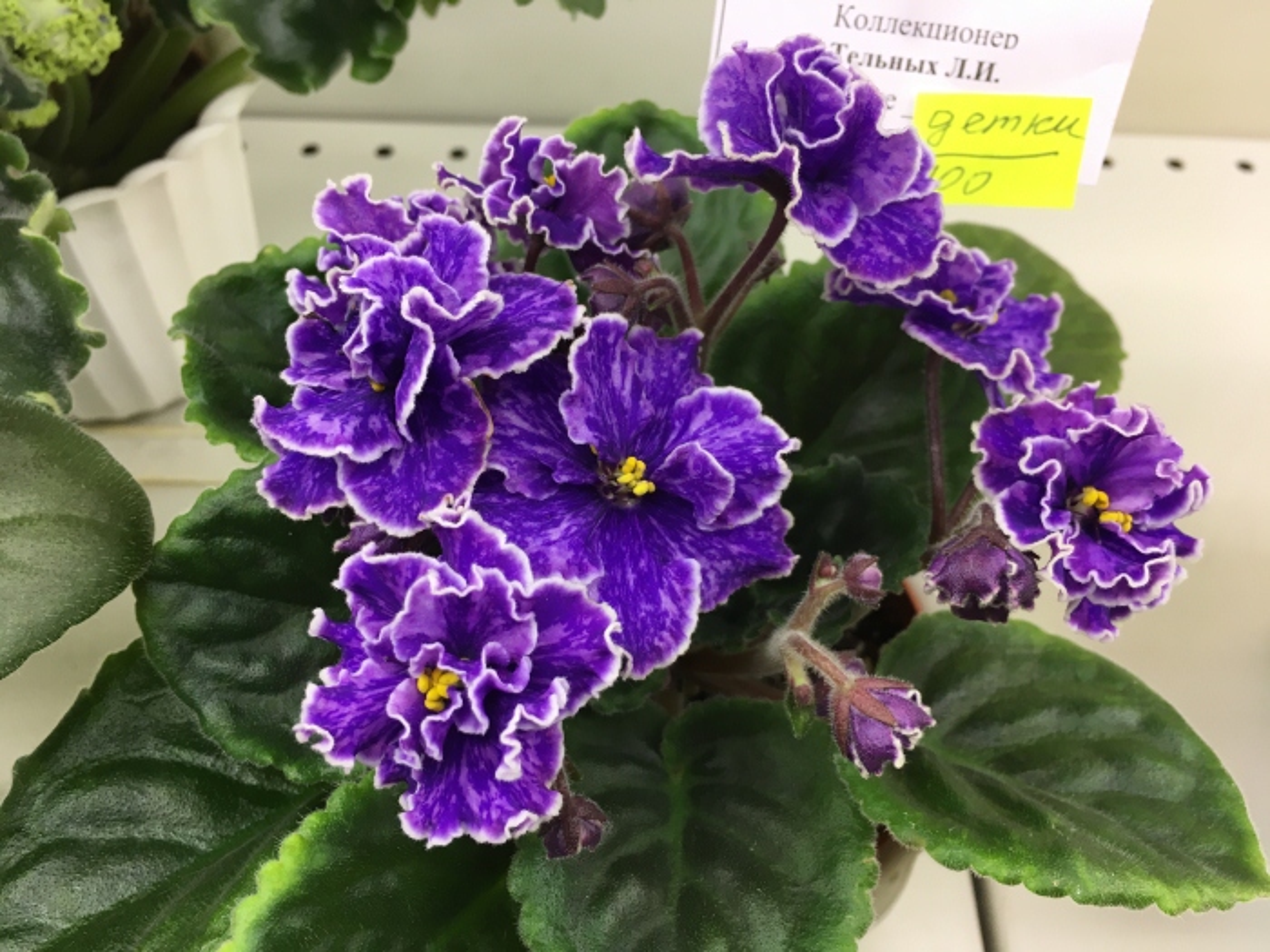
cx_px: 635
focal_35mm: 29
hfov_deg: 61.7
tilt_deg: -54.5
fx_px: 1064
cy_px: 476
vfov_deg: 48.2
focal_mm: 4.15
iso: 25
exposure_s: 1/33
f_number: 2.2
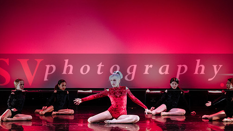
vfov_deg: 7.9
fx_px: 945
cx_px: 127
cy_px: 58
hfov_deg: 14.1
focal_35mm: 153
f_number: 2.8
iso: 1250
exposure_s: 1/500
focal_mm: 126
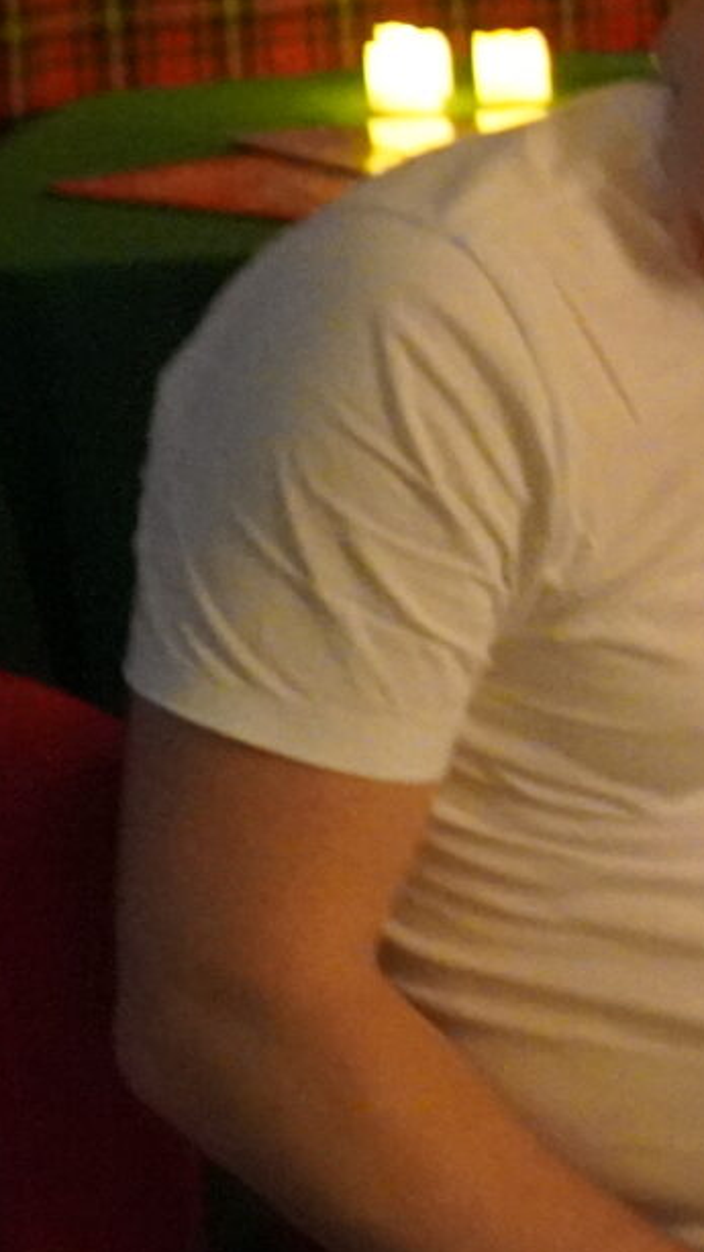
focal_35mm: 131
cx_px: 2365
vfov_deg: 16.3
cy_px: 378
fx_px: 4351
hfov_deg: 7.6
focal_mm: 20
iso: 6400
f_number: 4
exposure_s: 1/8
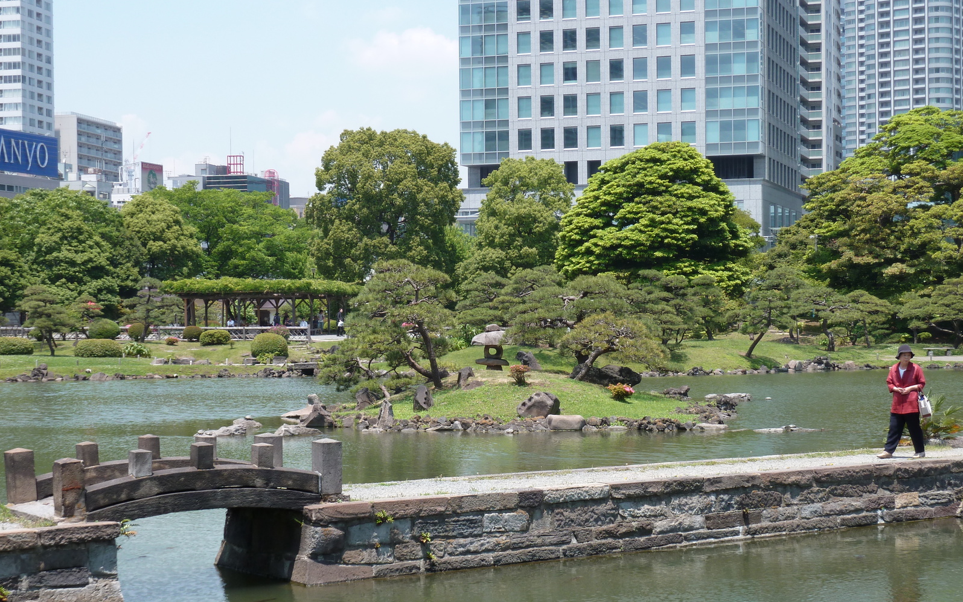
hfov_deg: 30.6
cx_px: 482
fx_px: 1758
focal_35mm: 67
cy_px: 350
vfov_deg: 19.4
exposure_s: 1/320
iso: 80
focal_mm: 10.3
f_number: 4
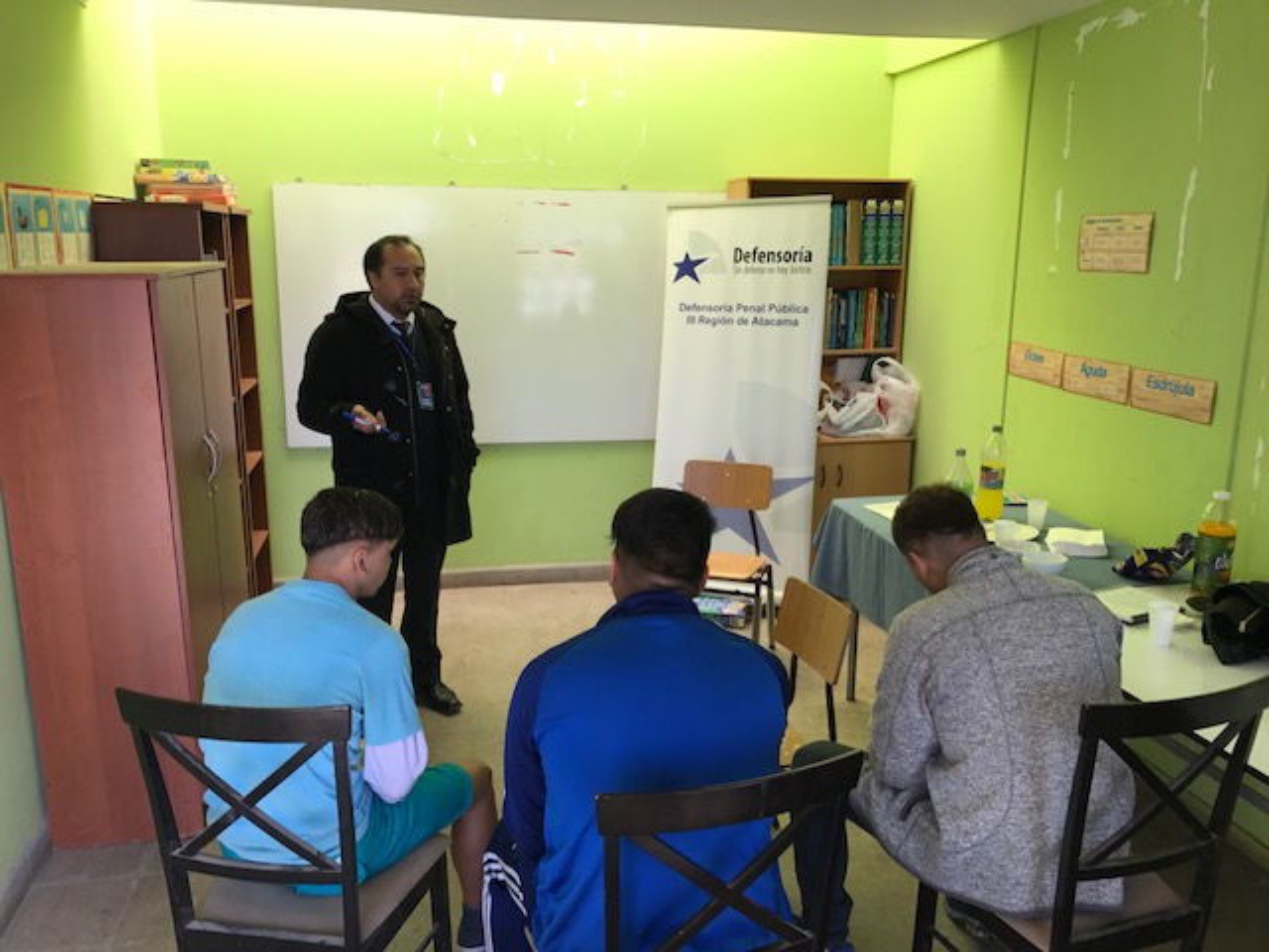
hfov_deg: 63.4
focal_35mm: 28
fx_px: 1026
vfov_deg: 49.7
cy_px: 476
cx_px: 634
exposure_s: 1/100
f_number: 1.8
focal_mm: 3.99
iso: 25
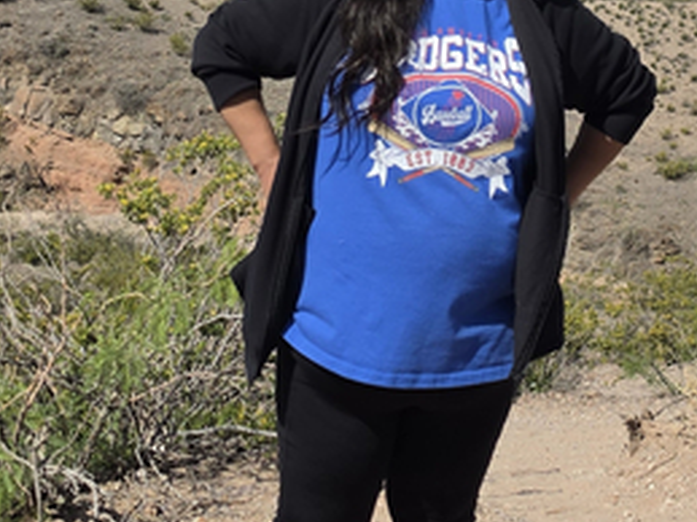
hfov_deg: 27.3
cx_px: 439
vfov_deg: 20.5
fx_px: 1429
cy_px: 108
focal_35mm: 71
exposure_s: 1/7939
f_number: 1.4
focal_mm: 6.5
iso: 40
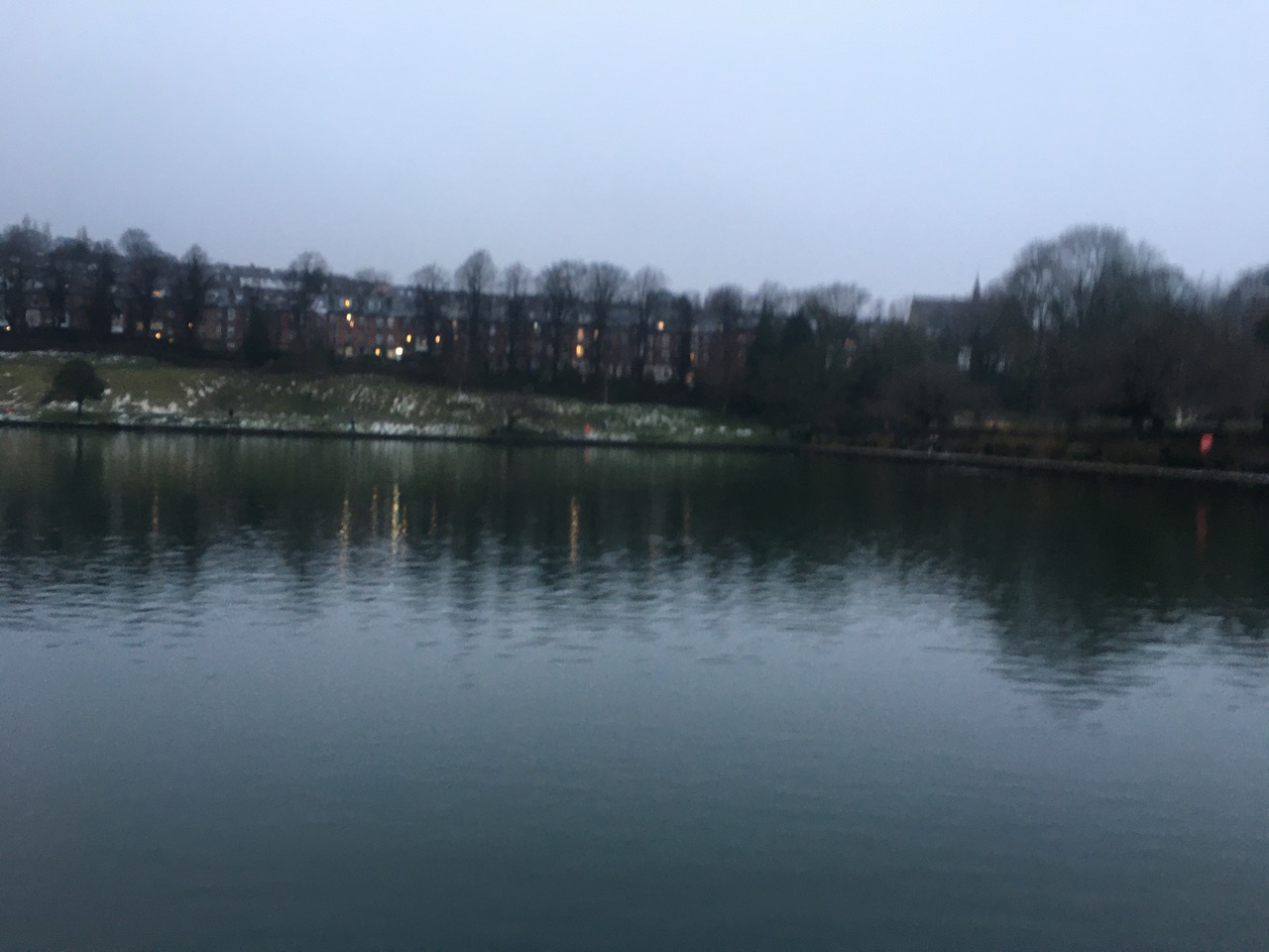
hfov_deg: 61.7
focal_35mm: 29
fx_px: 1063
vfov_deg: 48.2
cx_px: 634
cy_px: 476
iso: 100
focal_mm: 4.15
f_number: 2.2
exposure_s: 1/33
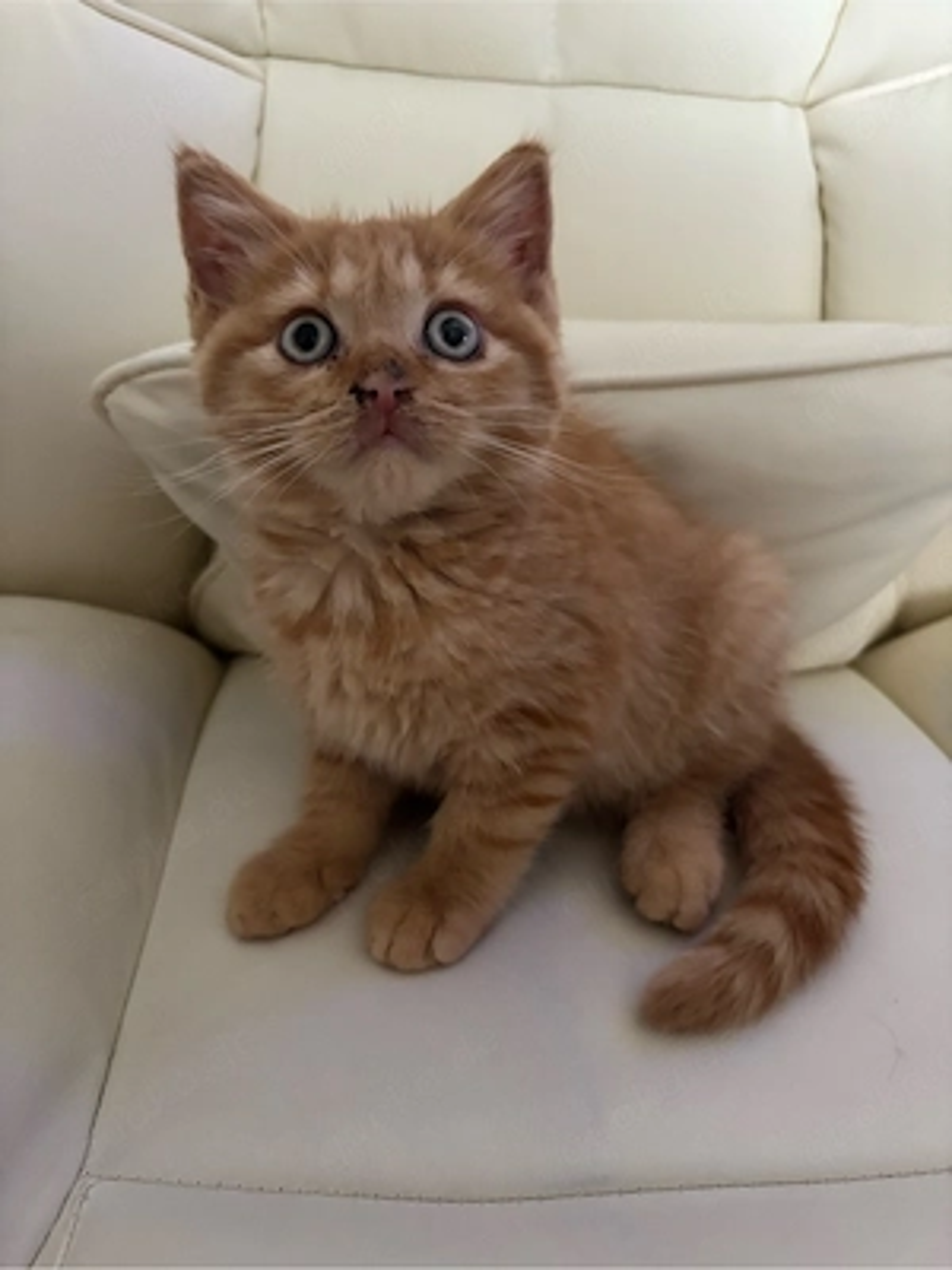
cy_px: 635
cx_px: 476
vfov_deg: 67.3
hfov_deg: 53.1
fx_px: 953
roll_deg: -3.3
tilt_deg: -29.9
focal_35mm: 26
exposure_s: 1/40
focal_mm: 5.96
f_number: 1.6
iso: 640
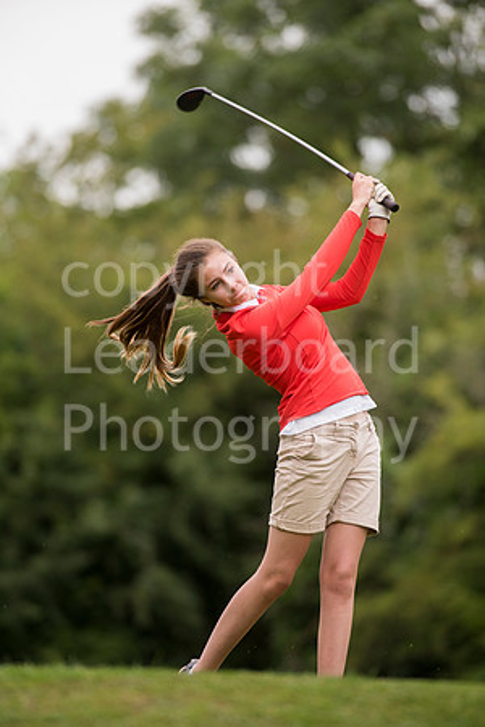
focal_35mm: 300
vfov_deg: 6.9
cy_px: 364
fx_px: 6062
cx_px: 242
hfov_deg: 4.6
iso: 400
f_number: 5
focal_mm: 300
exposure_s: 1/1250
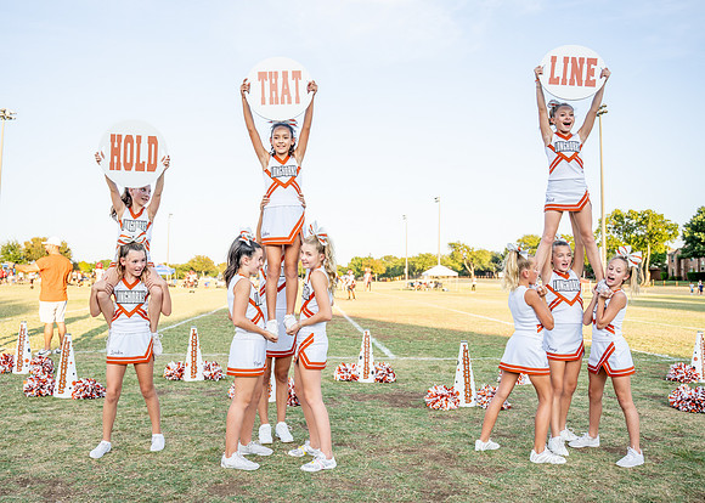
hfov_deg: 60.9
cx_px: 301
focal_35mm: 30
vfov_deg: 45.7
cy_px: 256
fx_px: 597
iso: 200
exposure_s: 1/1250
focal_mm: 24
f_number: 2.8
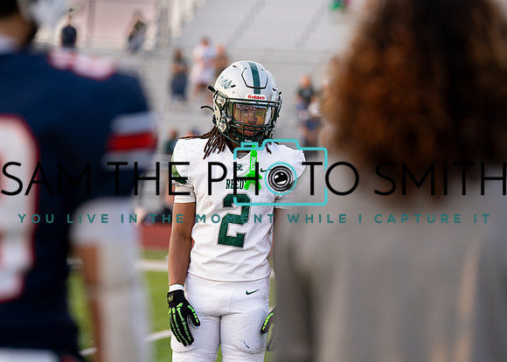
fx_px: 2366
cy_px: 151
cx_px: 236
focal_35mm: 164
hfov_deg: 12.2
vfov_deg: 8.7
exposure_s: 1/1600
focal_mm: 134
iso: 500
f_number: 2.8
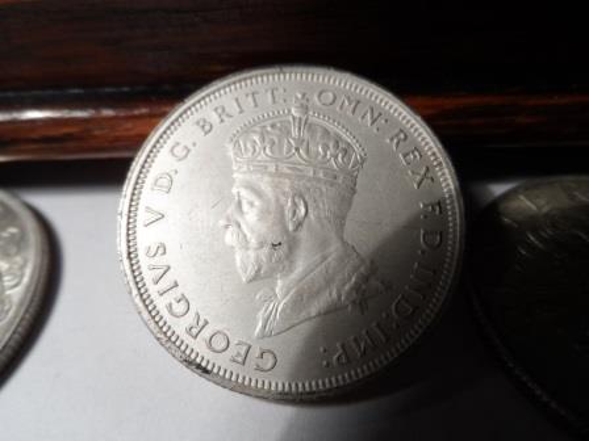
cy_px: 220
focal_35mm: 24
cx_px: 294
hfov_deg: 71.6
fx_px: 408
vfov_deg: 56.8
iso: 80
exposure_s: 1/45
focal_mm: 4
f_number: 3.2
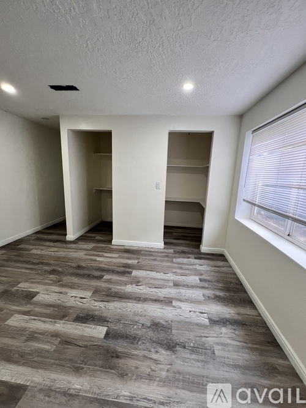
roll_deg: -2.1
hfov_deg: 89.9
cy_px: 204
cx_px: 153
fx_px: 153
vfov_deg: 106.2
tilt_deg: -9.8
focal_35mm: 13
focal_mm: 1.57
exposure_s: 1/120
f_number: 1.8
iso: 200
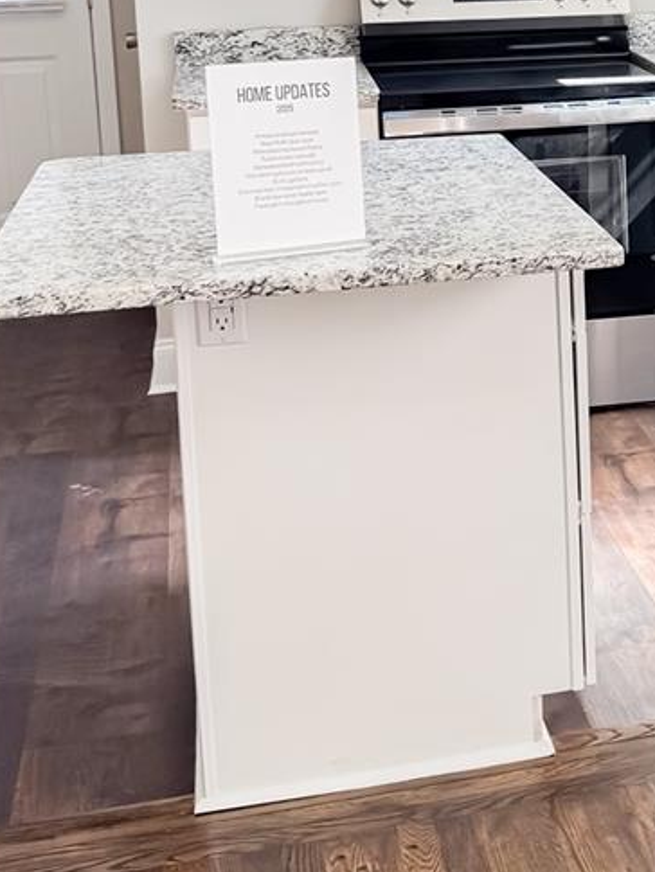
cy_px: 153
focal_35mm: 76
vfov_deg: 25.1
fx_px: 1917
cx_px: 869
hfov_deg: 18.0
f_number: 1.8
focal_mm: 6.76
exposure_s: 1/120
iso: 50
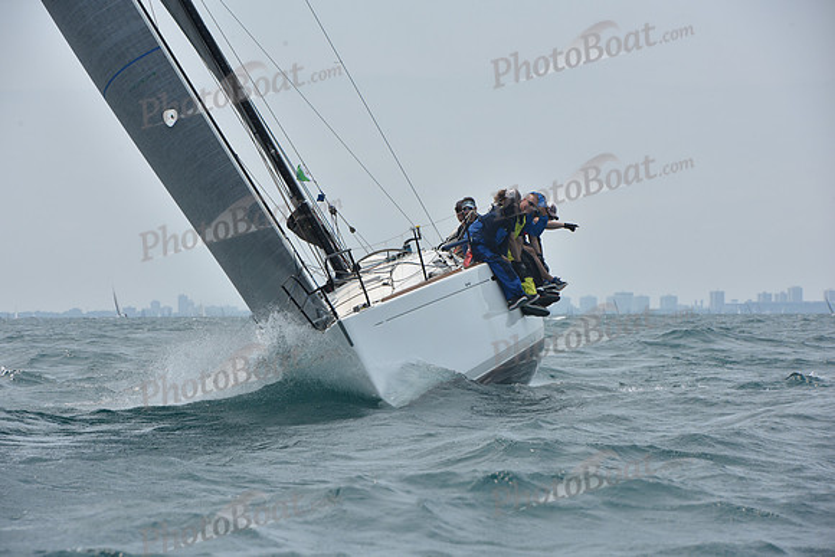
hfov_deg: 10.3
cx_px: 418
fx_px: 4640
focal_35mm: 200
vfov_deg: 6.9
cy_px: 278
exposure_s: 1/800
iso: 250
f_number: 11
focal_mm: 200
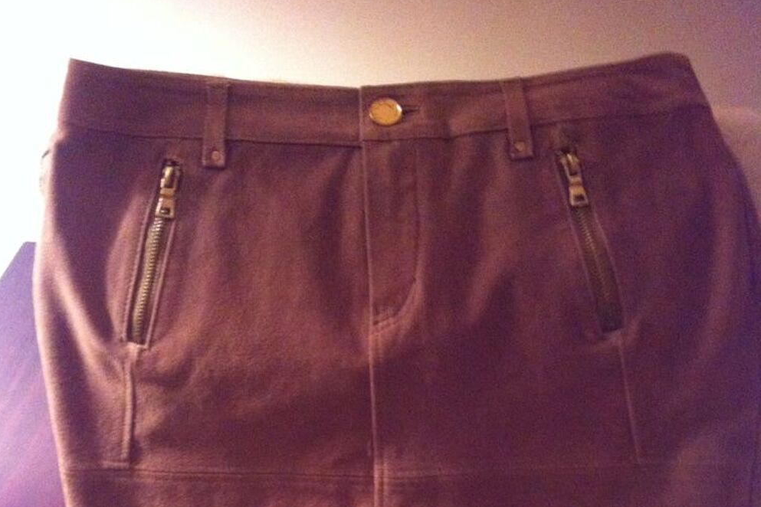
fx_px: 1036
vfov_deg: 26.3
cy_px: 491
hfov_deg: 40.3
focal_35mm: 49
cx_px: 379
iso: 800
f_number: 2.8
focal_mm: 3.85
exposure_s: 1/15
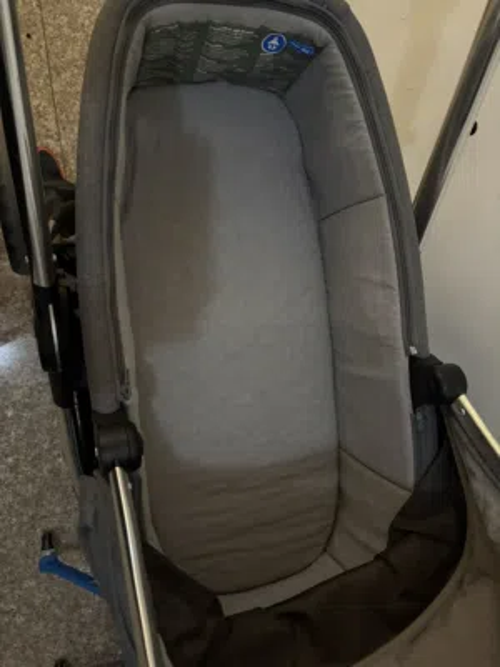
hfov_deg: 53.1
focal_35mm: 26
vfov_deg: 67.3
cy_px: 334
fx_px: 501
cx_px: 250
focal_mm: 5.96
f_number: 1.6
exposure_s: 1/25
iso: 800
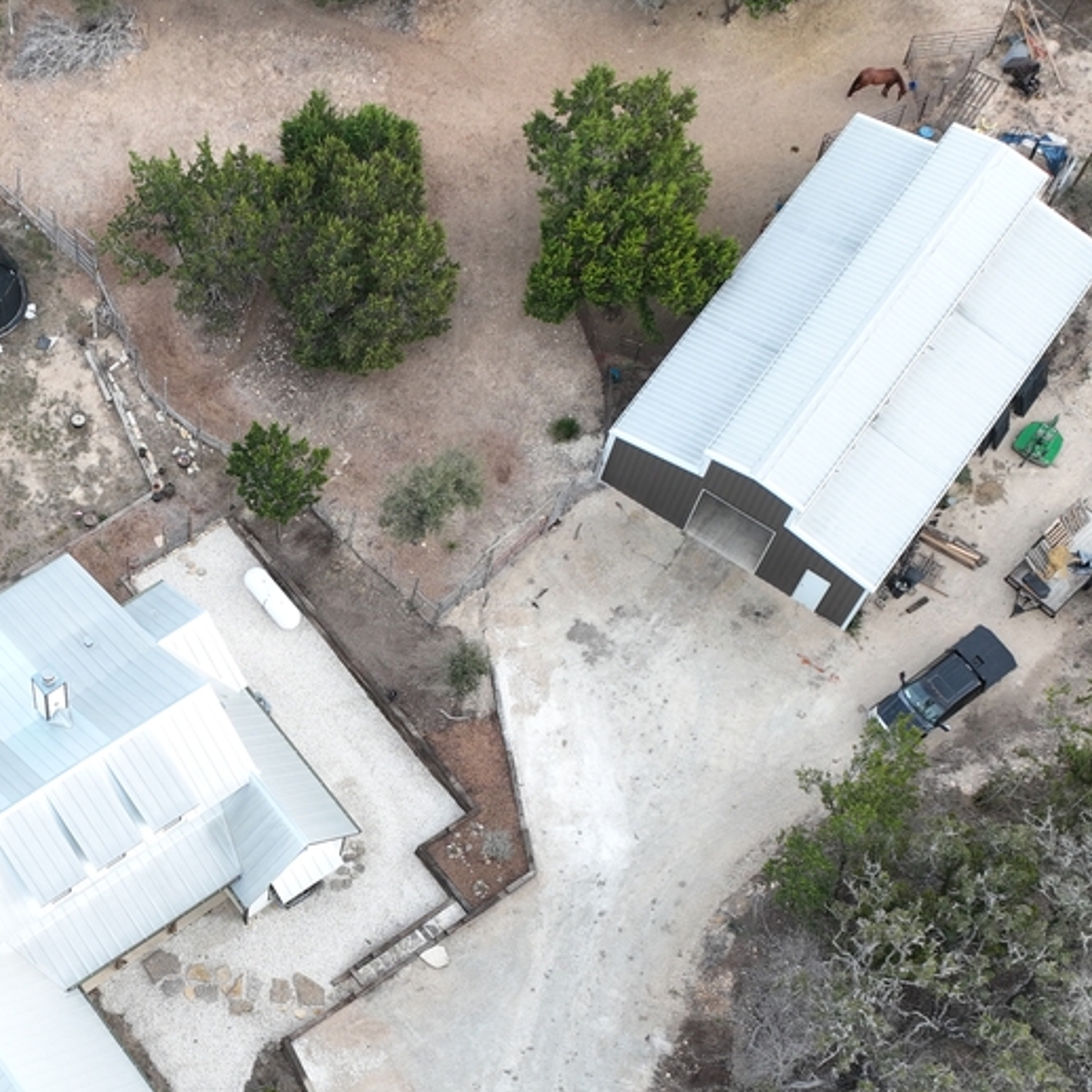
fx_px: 2106
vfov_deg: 28.5
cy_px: 850
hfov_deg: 28.3
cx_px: 170
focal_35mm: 59
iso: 120
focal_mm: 12.29
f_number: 2.8
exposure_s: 1/240
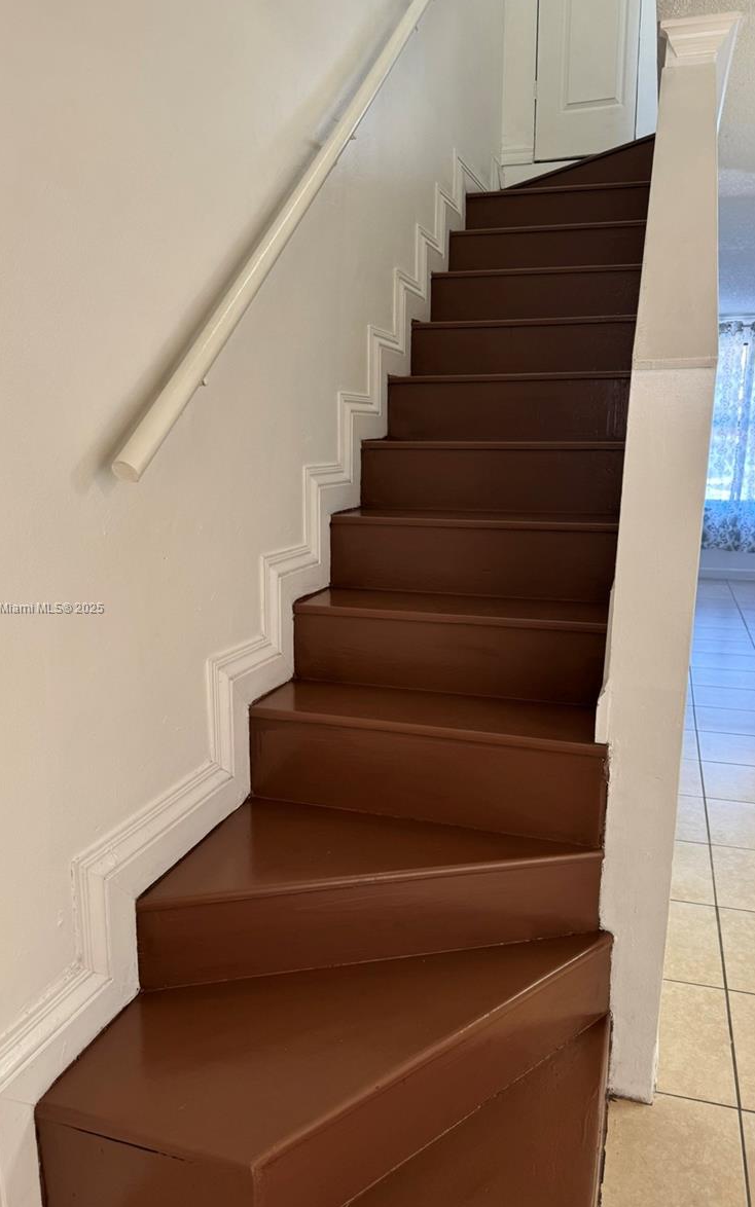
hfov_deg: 47.6
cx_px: 378
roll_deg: +0.0
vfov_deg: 70.4
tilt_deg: -12.4
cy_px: 609
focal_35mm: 26
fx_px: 856
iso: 125
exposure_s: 1/60
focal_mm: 6.76
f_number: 1.78
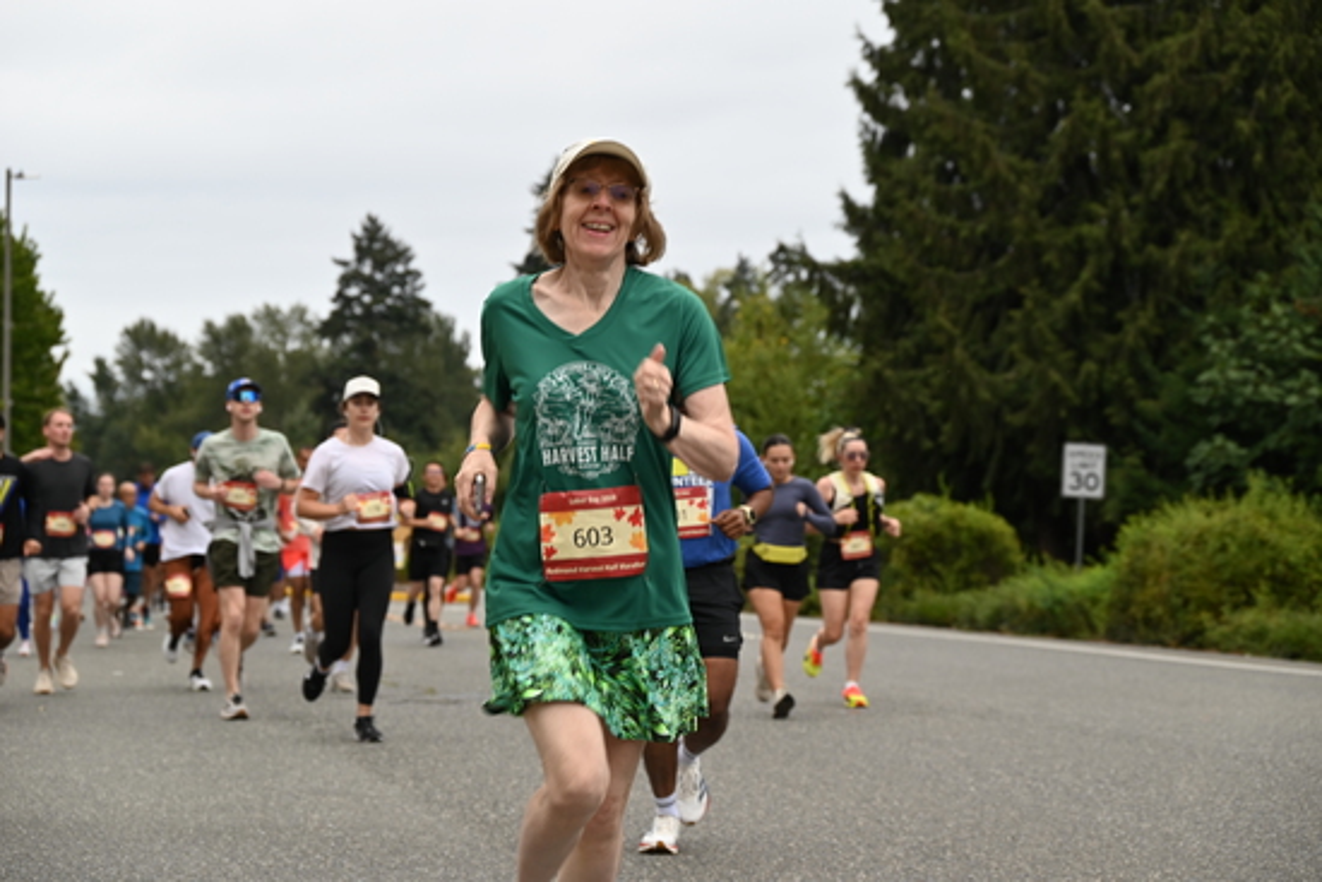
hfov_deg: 22.4
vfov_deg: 15.0
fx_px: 3342
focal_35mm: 91
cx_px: 661
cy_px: 441
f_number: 6.3
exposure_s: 1/160
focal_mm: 91
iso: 400
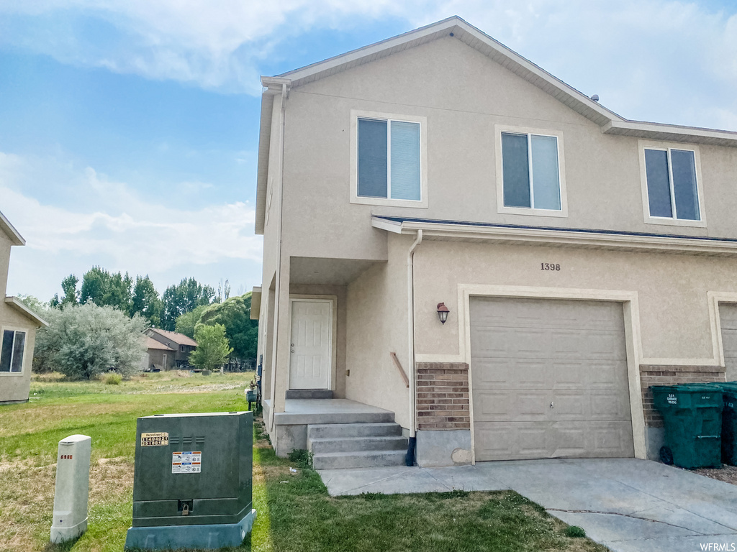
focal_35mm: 26
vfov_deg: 53.1
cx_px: 368
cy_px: 276
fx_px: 554
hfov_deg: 67.3
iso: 32
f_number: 1.8
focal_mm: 4.25
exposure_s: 1/6800
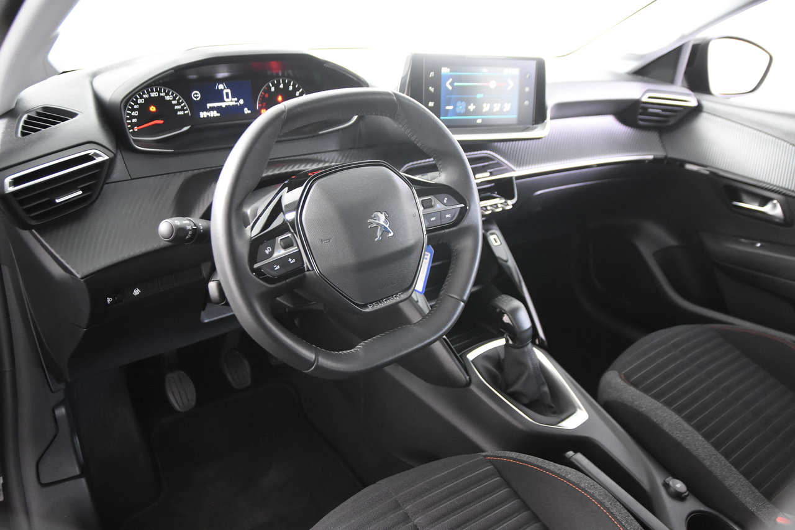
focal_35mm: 30
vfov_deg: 43.6
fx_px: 662
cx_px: 398
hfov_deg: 61.9
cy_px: 265
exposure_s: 1/30
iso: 4000
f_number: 2.8
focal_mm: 20
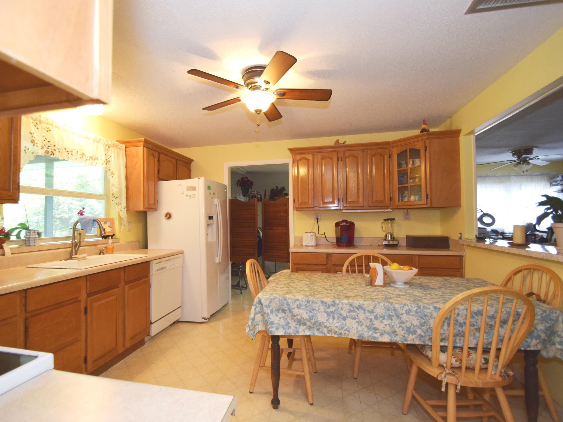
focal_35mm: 17
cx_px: 264
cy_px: 215
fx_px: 277
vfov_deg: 74.7
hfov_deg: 90.9
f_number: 3.5
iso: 900
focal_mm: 10
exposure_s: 1/60
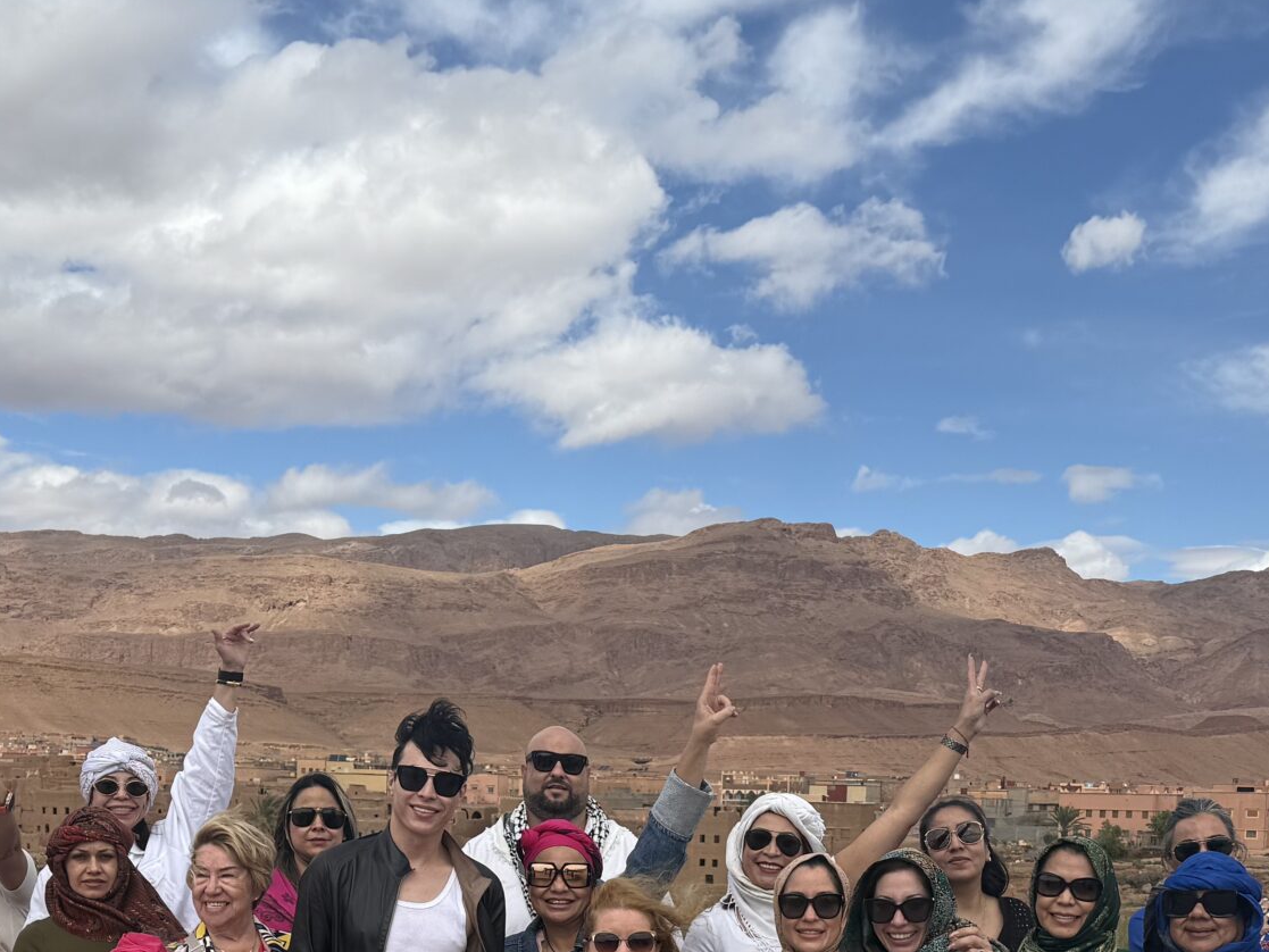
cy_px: 916
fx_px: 2016
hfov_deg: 34.9
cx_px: 595
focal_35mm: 55
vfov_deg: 25.5
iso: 80
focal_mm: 6.76
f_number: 1.78
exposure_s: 1/5319
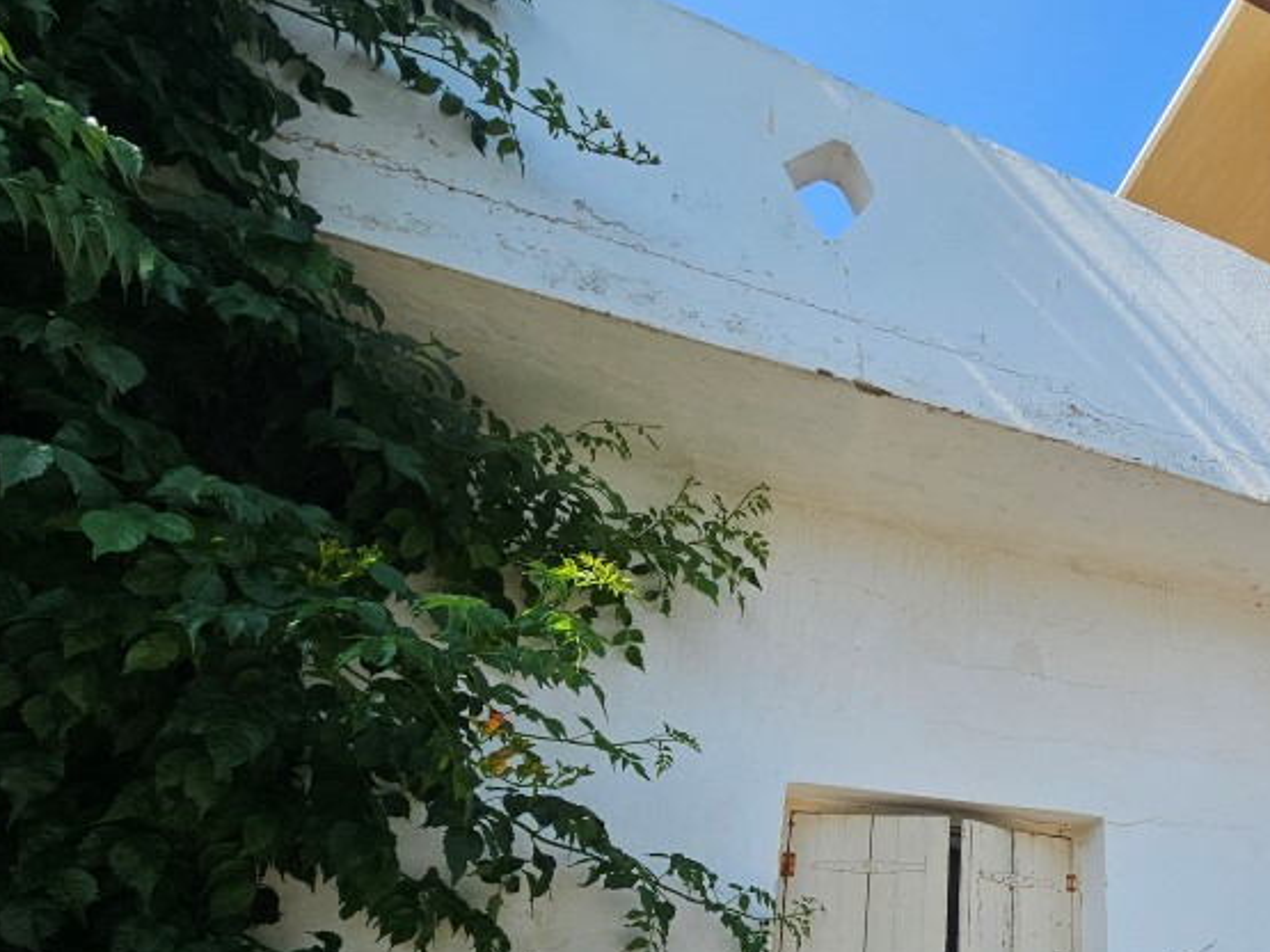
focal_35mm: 24
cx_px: 1144
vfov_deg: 53.0
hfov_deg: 60.6
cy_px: 764
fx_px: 880
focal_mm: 2.2
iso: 50
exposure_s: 1/939
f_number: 2.2
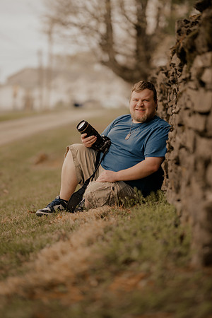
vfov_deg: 23.9
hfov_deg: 16.1
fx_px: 751
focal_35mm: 85
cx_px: 106
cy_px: 159
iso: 125
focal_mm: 85
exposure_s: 1/1250
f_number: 1.4
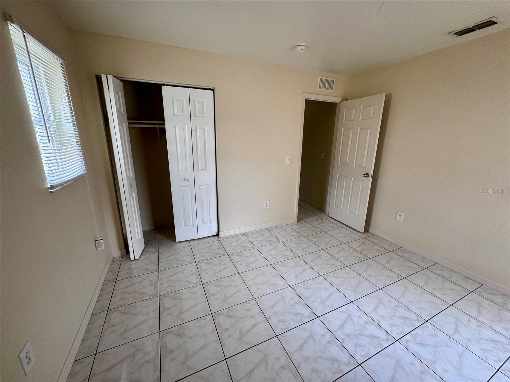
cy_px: 191
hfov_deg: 102.1
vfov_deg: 85.7
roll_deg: -1.5
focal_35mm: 14
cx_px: 255
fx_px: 206
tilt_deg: -13.7
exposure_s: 1/99
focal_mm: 2.22
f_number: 2.2
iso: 80
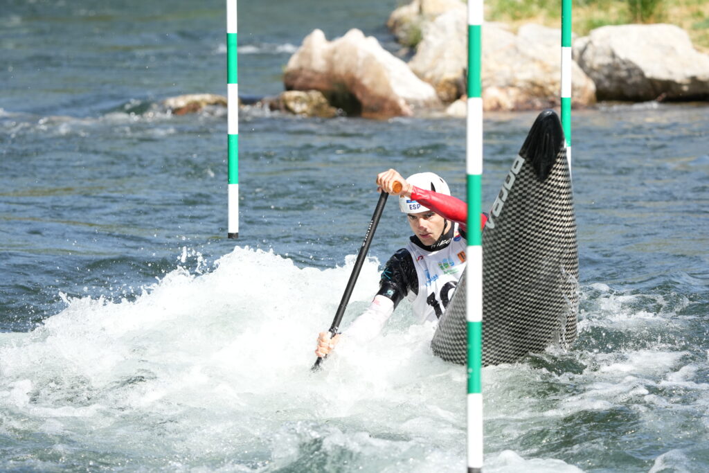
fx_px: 6145
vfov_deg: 4.4
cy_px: 236
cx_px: 354
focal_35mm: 312
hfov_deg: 6.6
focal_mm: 312
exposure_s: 1/640
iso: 500
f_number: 7.1
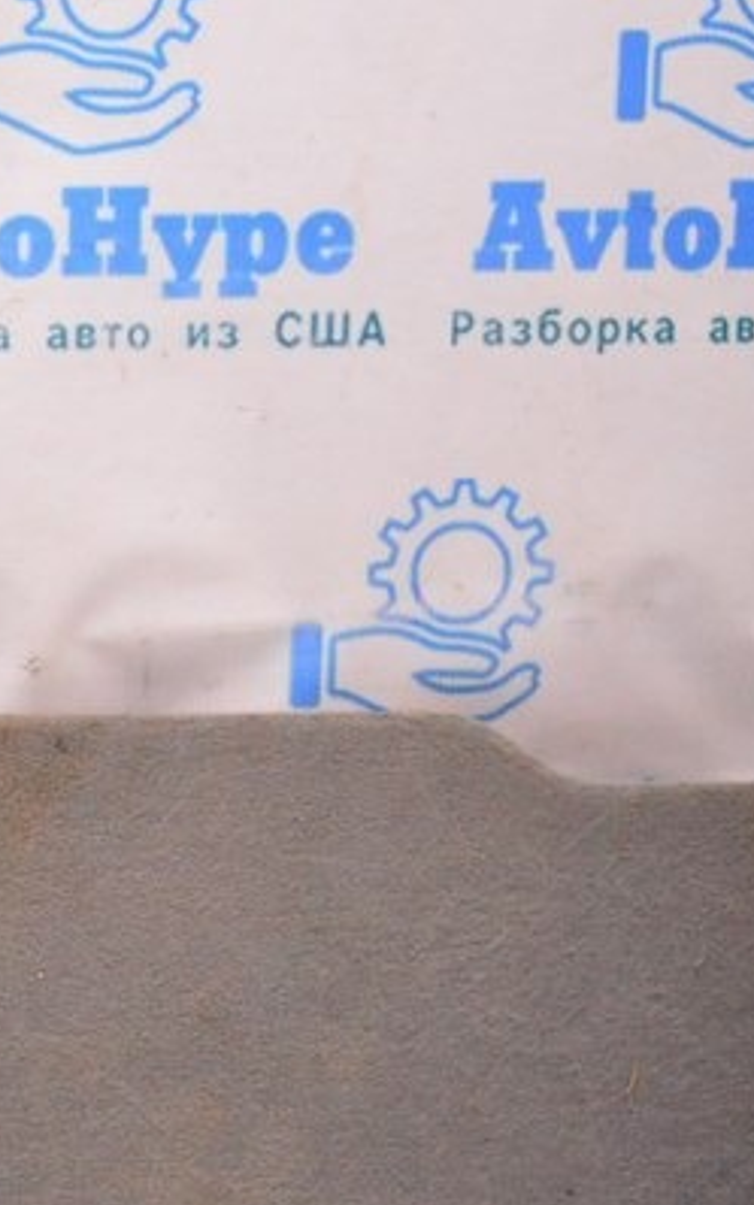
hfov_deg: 13.3
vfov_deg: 22.7
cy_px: 928
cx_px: -533
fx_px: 2967
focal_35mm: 90
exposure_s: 1/320
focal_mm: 23
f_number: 3.8
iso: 3200
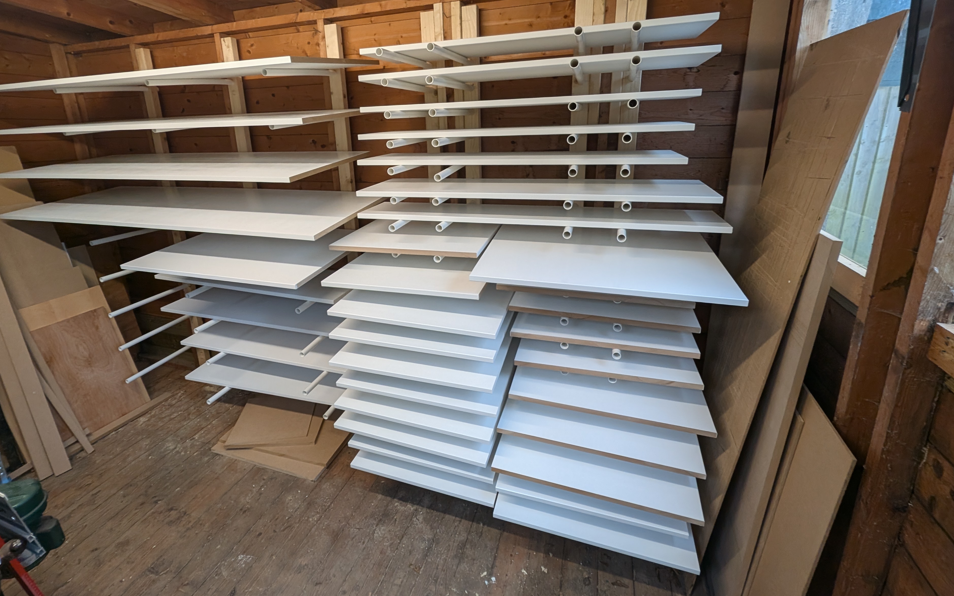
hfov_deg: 101.3
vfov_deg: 74.1
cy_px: 244
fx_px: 390
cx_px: 445
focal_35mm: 15
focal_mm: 1.95
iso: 85
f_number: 2.2
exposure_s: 1/33.3
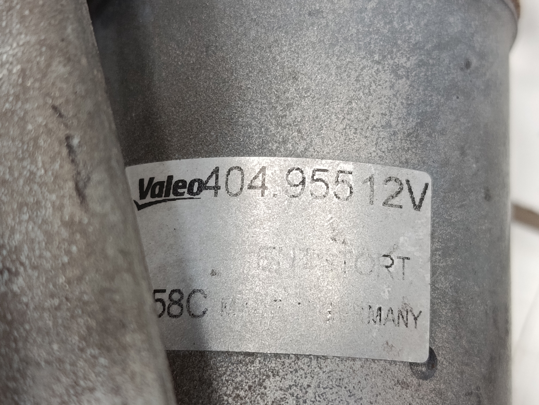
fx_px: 950
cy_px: 202
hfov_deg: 31.7
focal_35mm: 61
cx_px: 270
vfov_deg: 24.0
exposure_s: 1/50
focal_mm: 5.24
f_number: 1.7
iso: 820
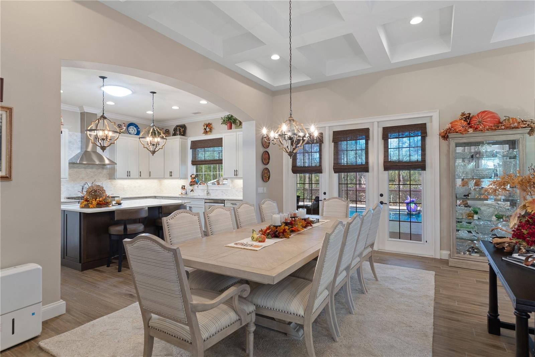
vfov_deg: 67.4
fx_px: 267
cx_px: 268
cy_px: 178
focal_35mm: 18
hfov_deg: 90.0
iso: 320
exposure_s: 1/1.25
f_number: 8
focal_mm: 12
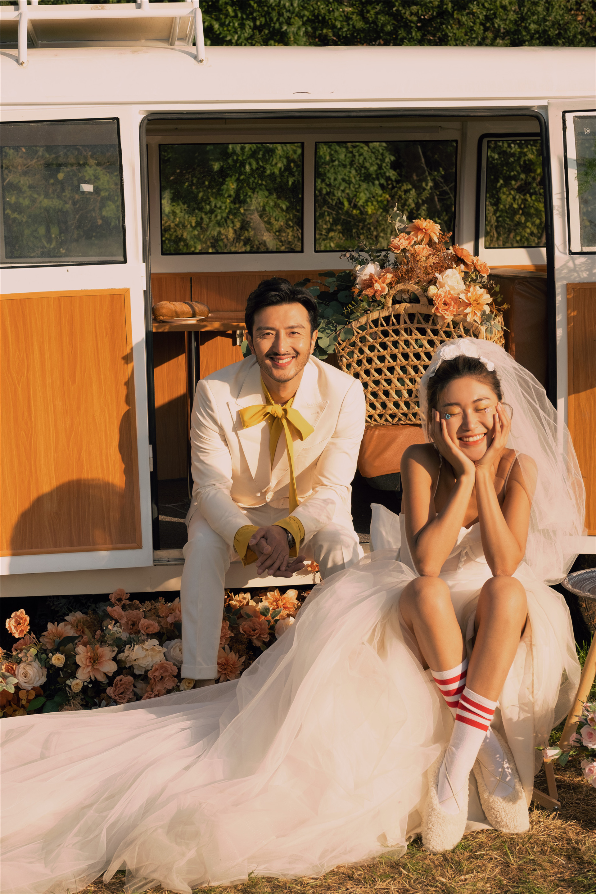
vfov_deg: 27.0
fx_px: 1862
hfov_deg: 18.2
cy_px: 447
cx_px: 298
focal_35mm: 75
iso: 320
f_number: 5.6
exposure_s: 1/1000
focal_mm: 50
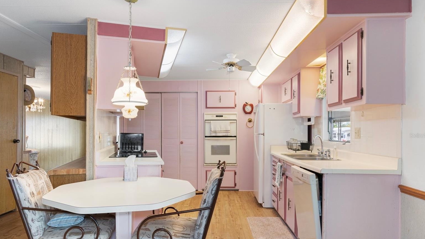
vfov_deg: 49.4
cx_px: 212
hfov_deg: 78.7
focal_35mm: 23
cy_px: 135
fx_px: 259
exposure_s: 1/4
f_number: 8
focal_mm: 14
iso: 320
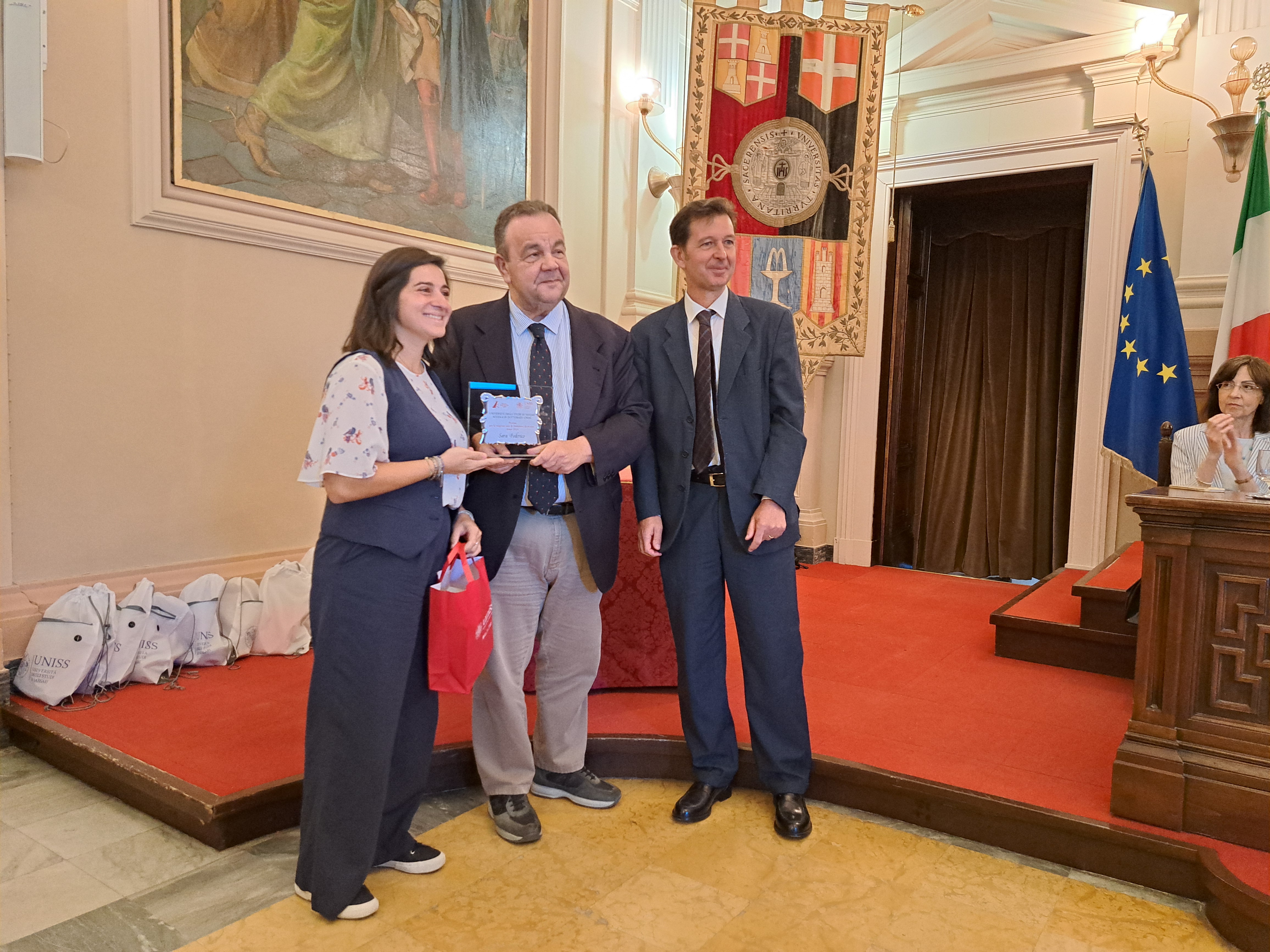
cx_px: 635
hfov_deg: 71.6
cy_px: 476
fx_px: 881
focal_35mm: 24
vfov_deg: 56.8
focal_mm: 5.23
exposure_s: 1/50
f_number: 1.8
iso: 500
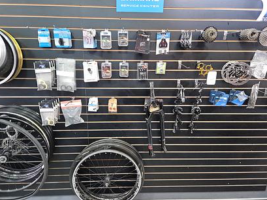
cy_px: 96
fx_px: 185
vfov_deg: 56.8
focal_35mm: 24
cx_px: 135
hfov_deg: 71.6
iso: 640
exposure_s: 1/30
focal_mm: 5.4
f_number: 1.8
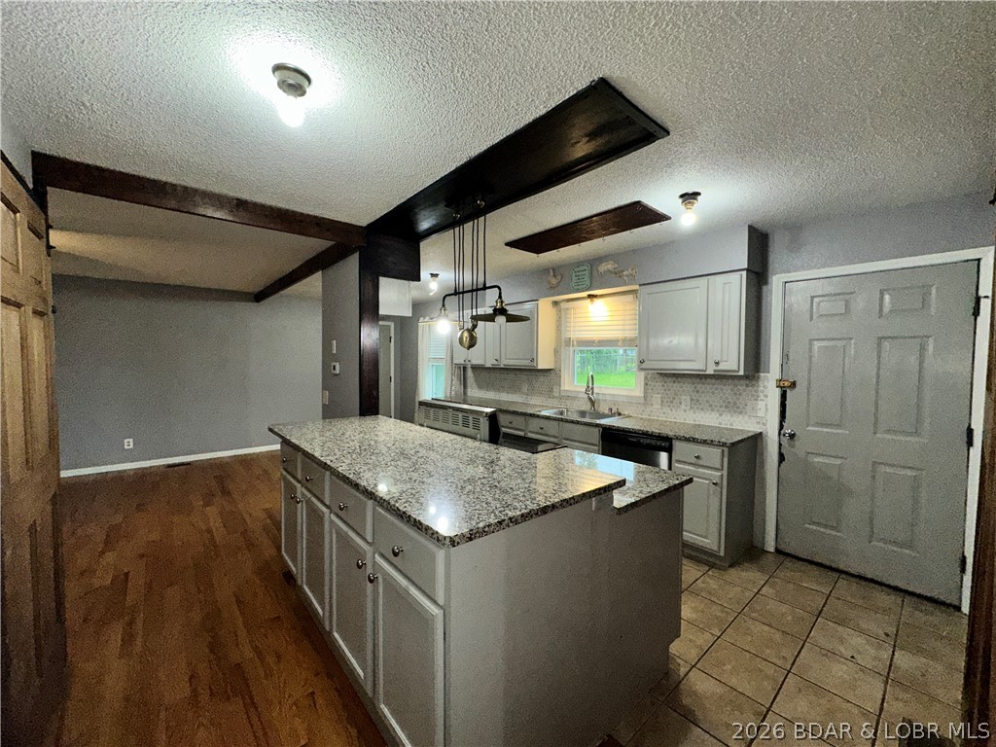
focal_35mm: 14
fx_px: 403
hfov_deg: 102.1
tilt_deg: -1.4
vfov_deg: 85.7
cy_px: 374
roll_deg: -0.8
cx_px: 498
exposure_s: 1/99
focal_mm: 2.22
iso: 80
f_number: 2.2
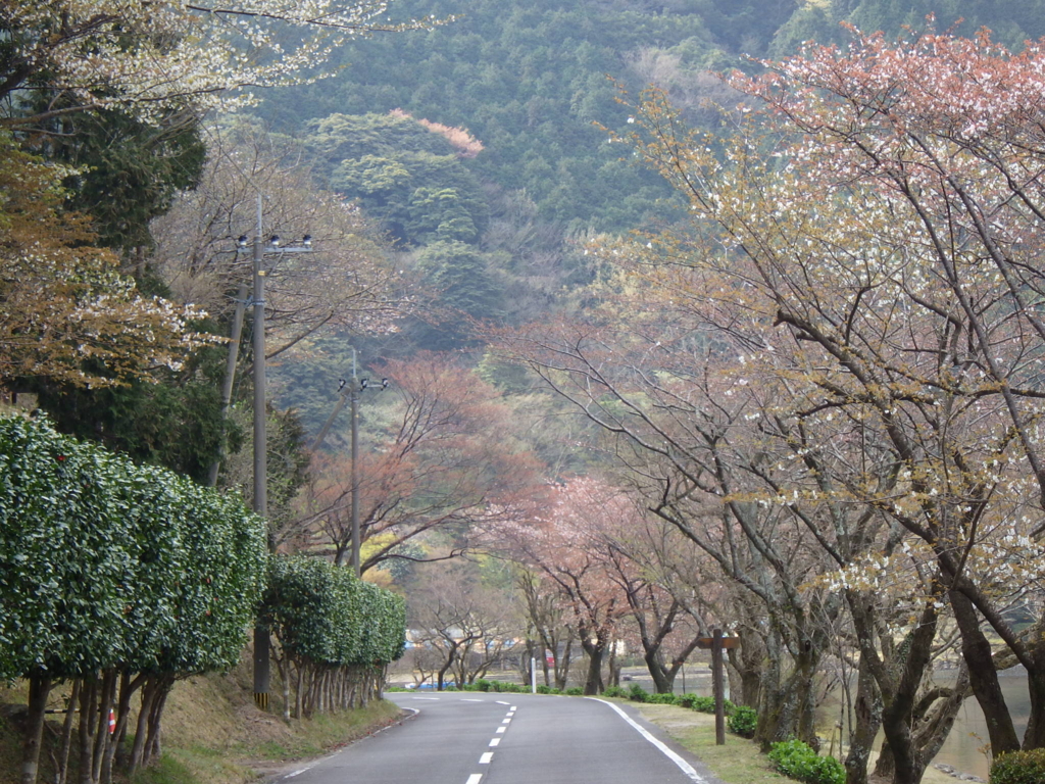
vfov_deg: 12.9
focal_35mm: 115
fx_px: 3472
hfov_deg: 17.1
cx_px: 522
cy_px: 392
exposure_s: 1/125
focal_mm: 20.6
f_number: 5.2
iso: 125
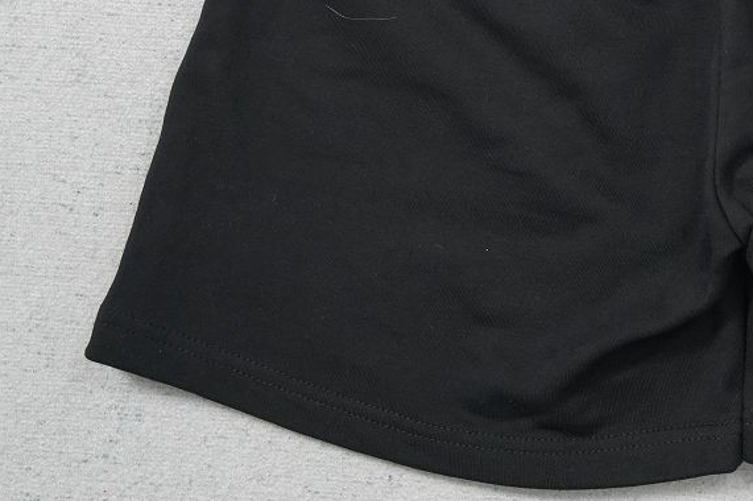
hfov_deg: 21.4
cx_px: 754
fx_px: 1923
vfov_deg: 14.5
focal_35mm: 92
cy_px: -69
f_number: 10
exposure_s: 1/100
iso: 1600
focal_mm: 35
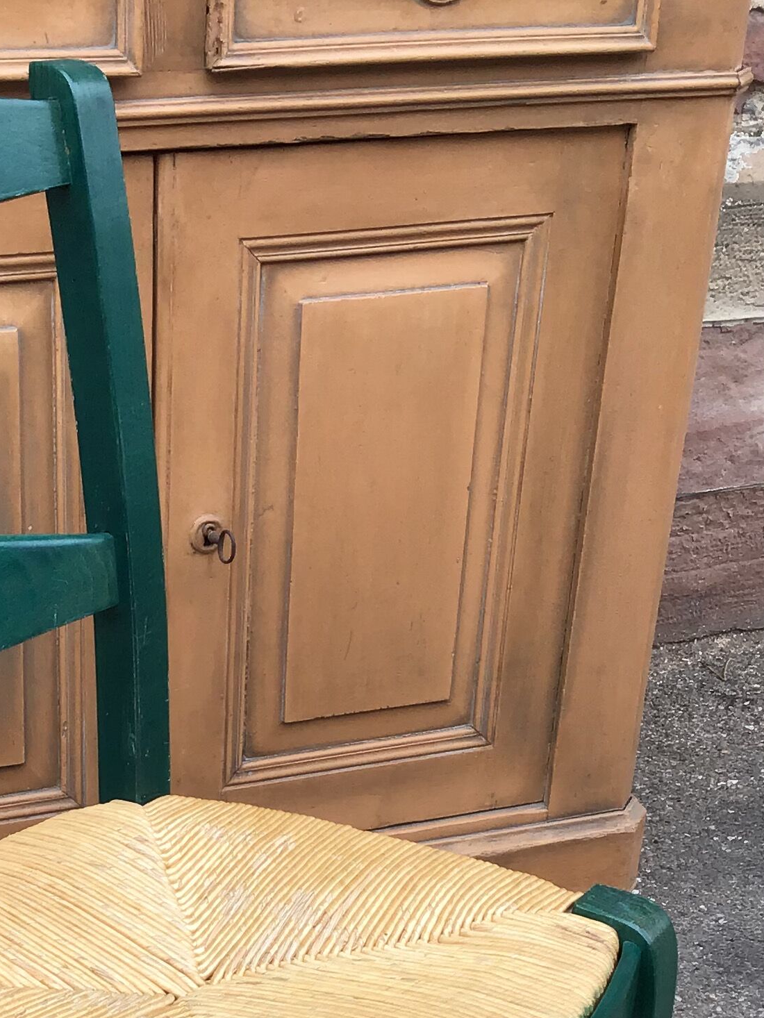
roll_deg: +0.9
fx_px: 2030
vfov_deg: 27.2
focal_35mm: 69
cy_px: 910
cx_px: 124
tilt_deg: -26.5
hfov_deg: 21.0
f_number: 2.4
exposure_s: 1/286
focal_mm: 3.3
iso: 25
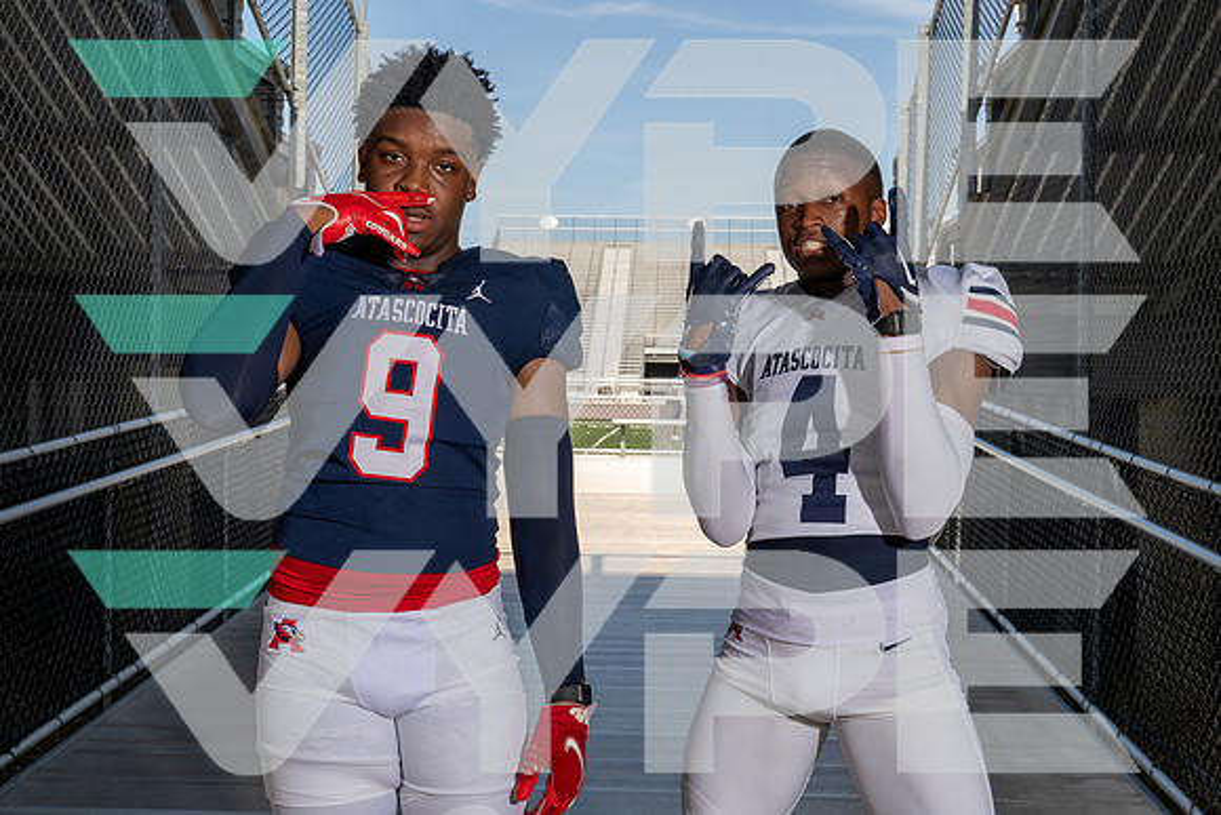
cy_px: 408
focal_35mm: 44
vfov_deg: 30.5
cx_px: 610
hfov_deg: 44.5
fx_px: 1493
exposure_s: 1/250
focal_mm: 44
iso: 160
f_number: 11
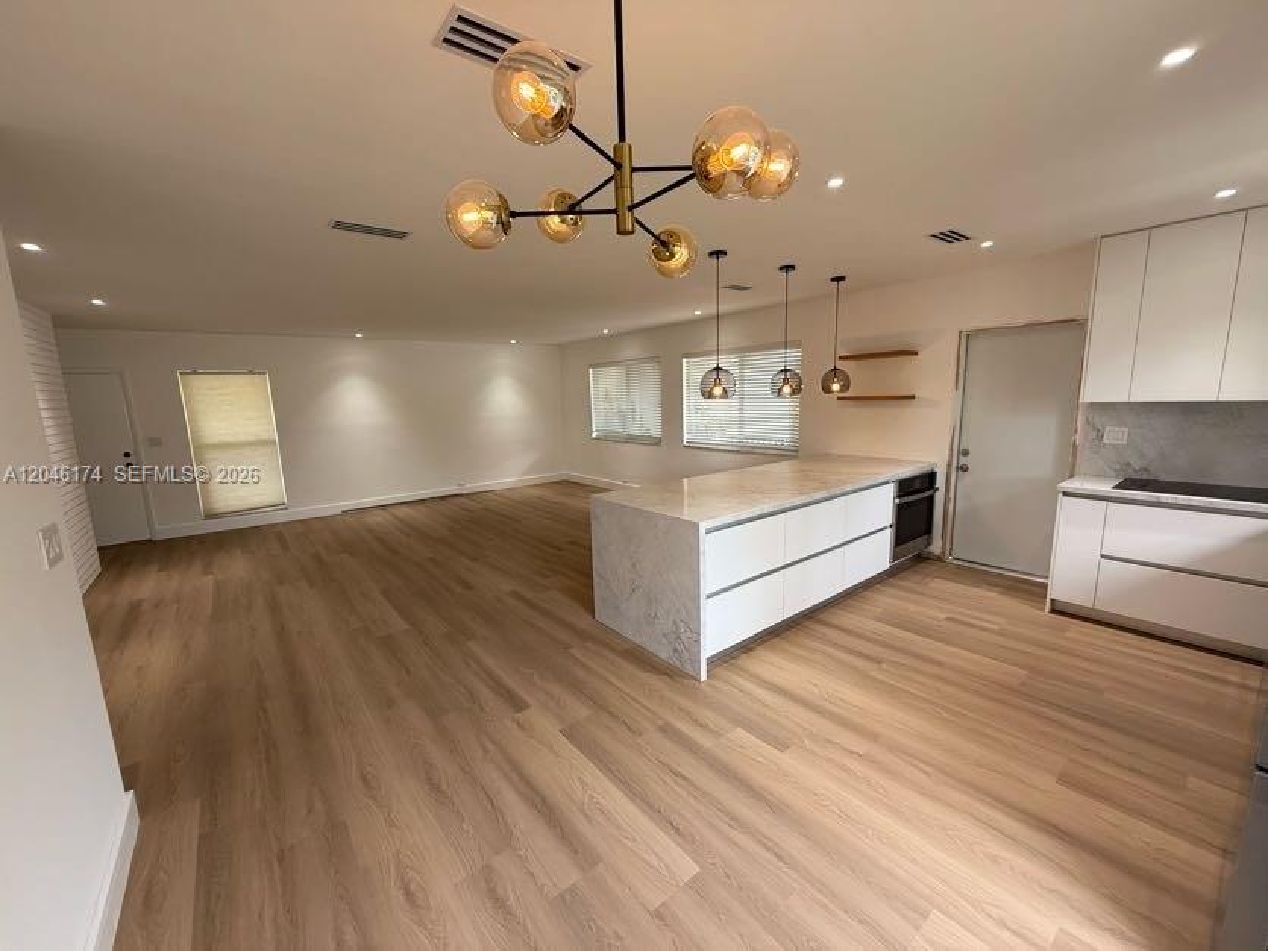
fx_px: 513
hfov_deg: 102.1
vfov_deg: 85.7
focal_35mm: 14
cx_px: 634
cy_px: 476
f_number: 2.2
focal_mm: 2.22
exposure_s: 1/99
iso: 100
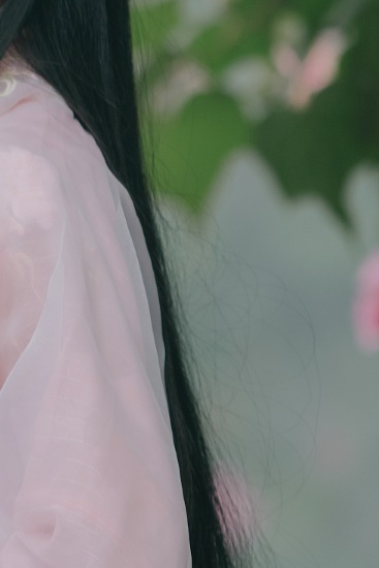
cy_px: 274
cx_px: -109
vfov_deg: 3.1
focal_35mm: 667
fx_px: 10526
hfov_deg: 2.1
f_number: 2.8
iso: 200
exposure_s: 1/100
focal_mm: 163
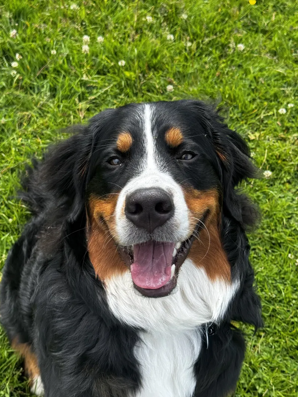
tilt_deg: -51.1
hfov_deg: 27.0
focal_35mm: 54
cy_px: 207
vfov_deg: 35.5
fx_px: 620
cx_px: 154
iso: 64
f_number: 1.78
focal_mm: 6.76
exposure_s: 1/1215
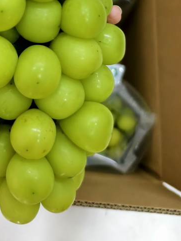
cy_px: -5
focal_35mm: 51
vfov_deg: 33.9
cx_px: 31
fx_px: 355
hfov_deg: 27.9
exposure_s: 1/500
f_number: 1.57
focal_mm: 5.6
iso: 2995
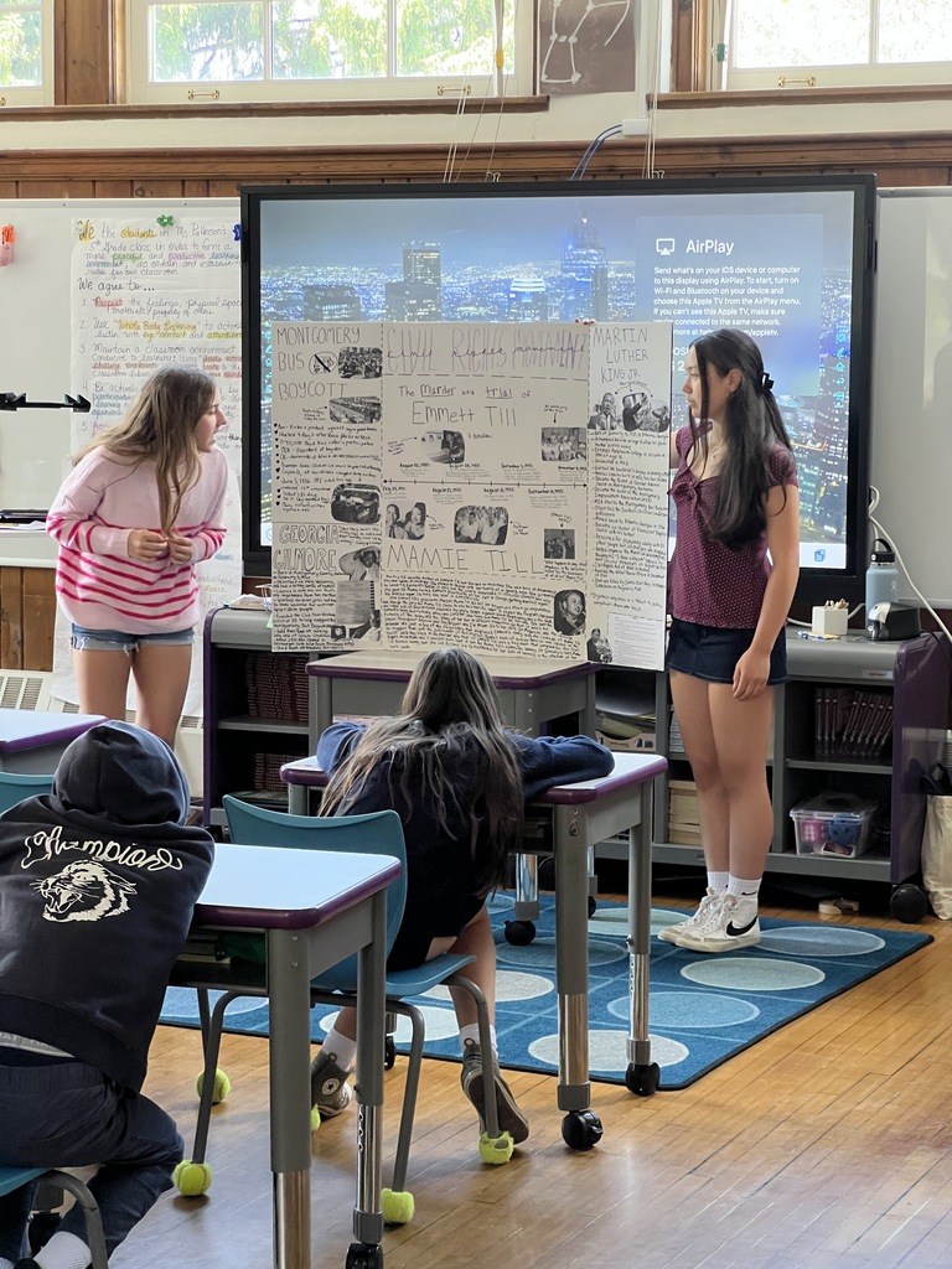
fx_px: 2824
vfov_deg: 25.3
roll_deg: -1.0
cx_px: 476
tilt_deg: -5.2
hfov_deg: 19.1
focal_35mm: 77
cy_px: 634
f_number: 2.8
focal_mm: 9
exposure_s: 1/60
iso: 250
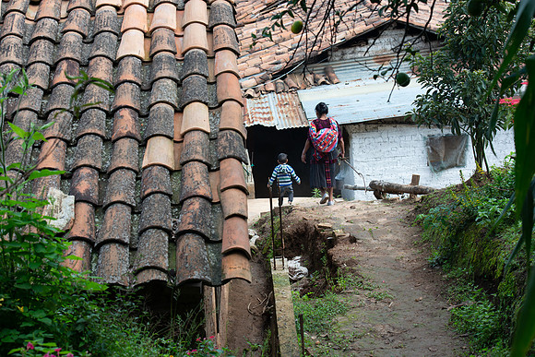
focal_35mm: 70
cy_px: 178
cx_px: 268
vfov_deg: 19.5
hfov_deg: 28.8
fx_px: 1040
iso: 160
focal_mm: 70
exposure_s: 1/160
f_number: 8
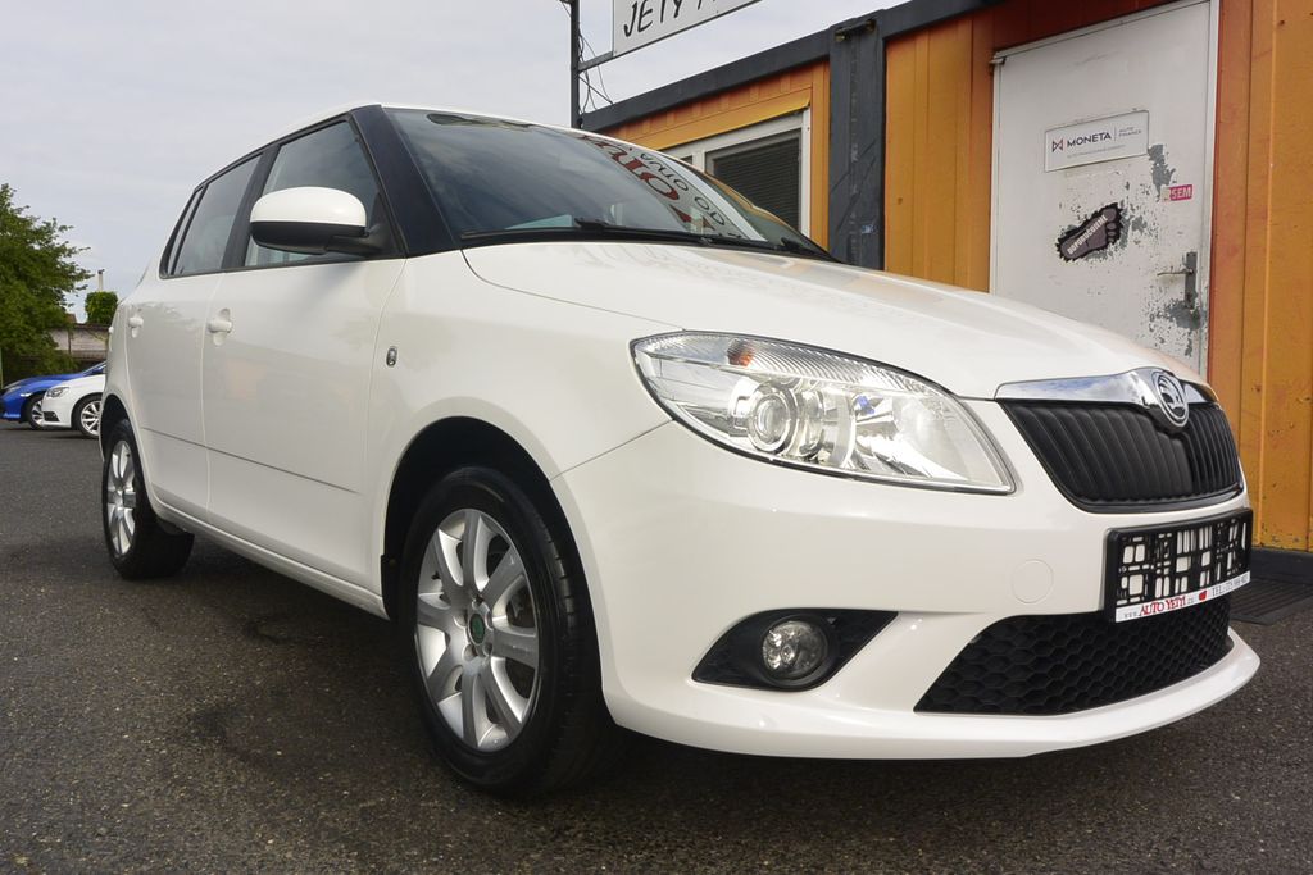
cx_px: 656
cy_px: 438
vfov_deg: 47.9
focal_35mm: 27
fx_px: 985
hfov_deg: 67.4
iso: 160
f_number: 10
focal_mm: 10
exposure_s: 1/250
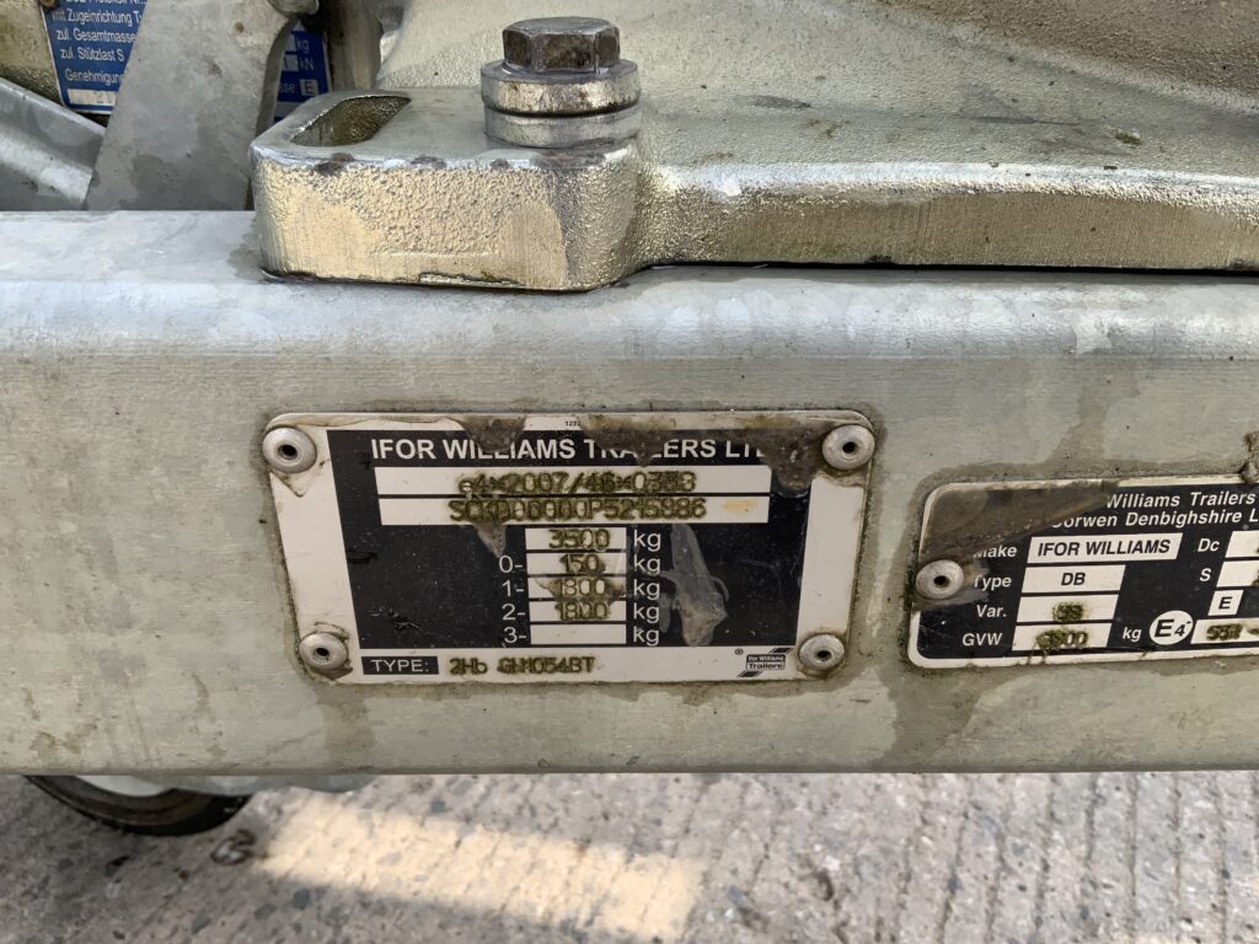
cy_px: 472
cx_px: 630
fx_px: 1055
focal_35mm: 29
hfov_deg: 61.7
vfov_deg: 48.2
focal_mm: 3
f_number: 1.8
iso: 16
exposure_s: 1/504
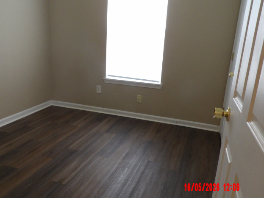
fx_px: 229
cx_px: 123
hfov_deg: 59.9
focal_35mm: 30
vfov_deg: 46.8
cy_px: 105
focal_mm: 5
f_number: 3.4
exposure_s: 1/17
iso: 366
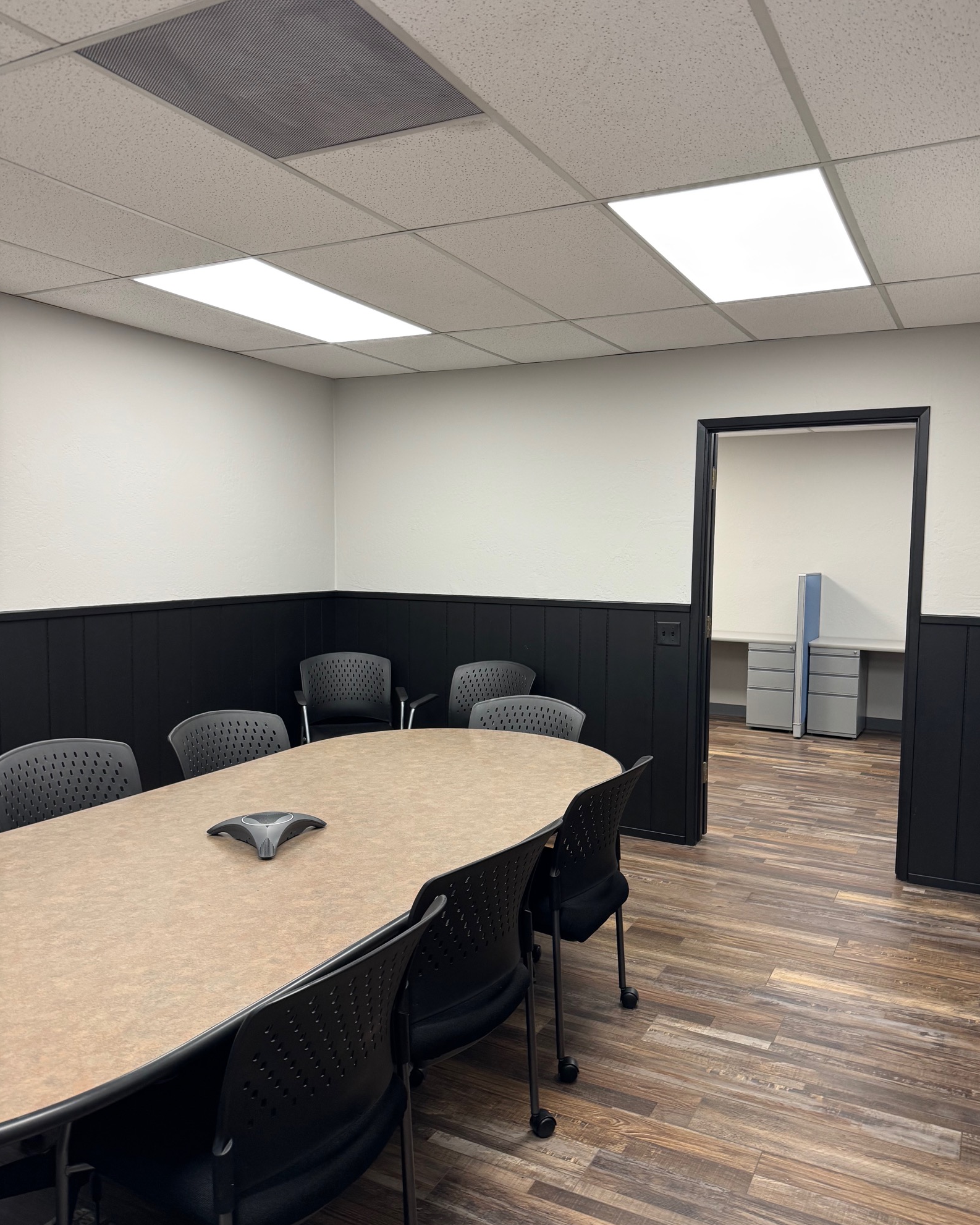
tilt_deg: -2.3
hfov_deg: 54.9
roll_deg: -2.8
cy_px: 618
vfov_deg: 66.0
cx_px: 507
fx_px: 942
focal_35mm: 26
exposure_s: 1/120
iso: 160
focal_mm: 6.76
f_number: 1.78
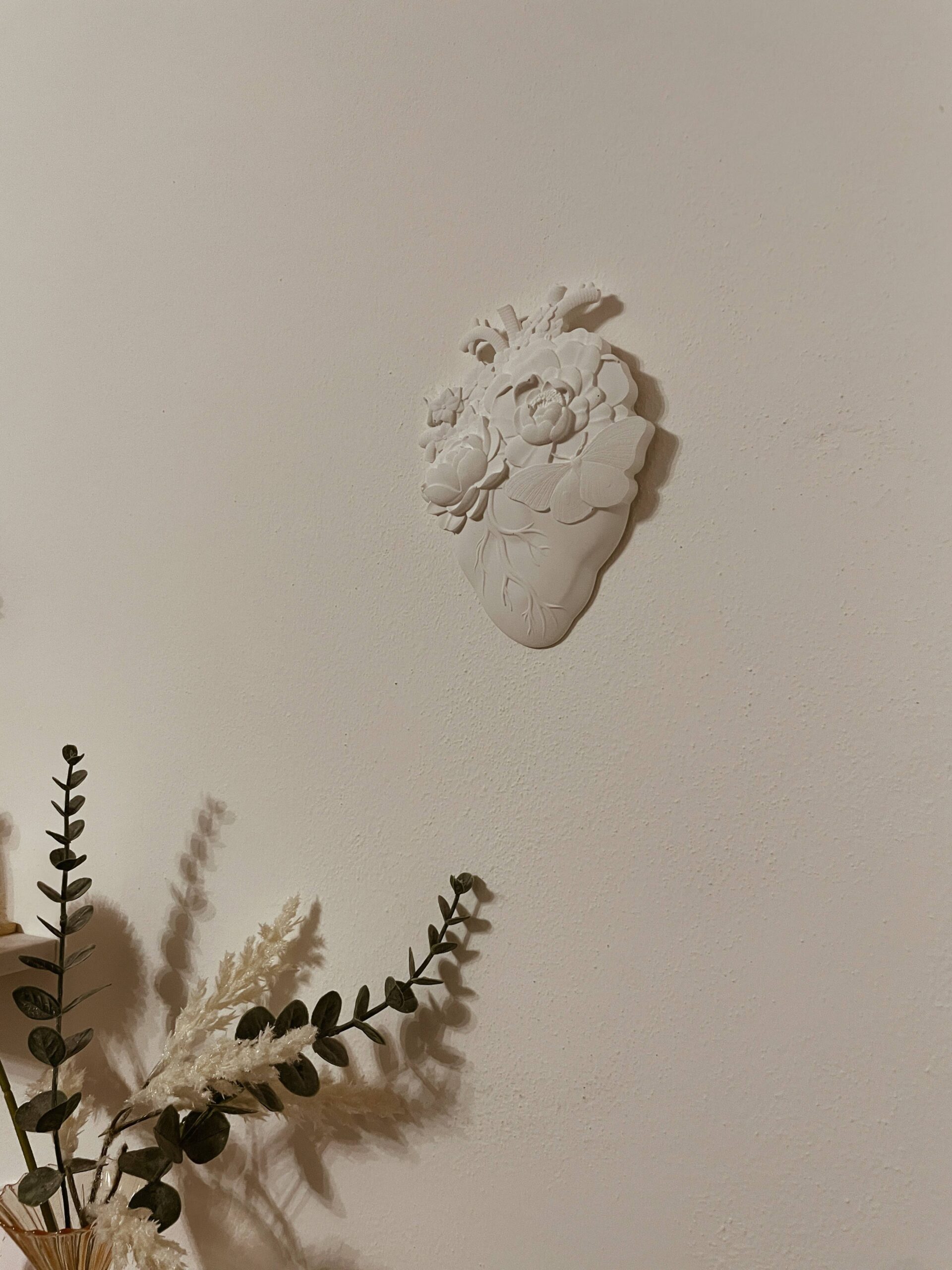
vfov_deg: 67.3
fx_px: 953
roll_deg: +0.1
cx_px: 476
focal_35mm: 26
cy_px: 635
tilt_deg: +4.5
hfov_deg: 53.1
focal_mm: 4.2
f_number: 1.6
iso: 320
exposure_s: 1/50
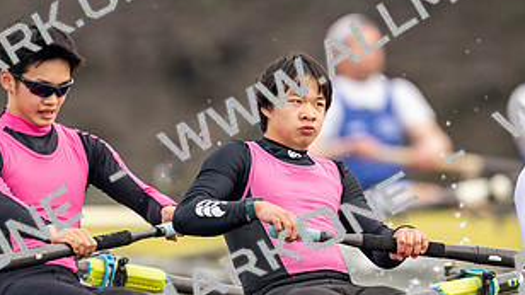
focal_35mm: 1776
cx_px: 368
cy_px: 166
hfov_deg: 1.2
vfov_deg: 0.7
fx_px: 24715
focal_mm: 600
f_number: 4
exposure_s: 1/1600
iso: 400
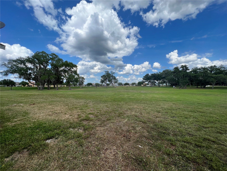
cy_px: 86
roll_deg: +1.2
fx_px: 85
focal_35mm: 13
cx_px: 114
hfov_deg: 106.2
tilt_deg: +0.6
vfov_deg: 89.9
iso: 32
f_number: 1.8
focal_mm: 1.57
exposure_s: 1/1783
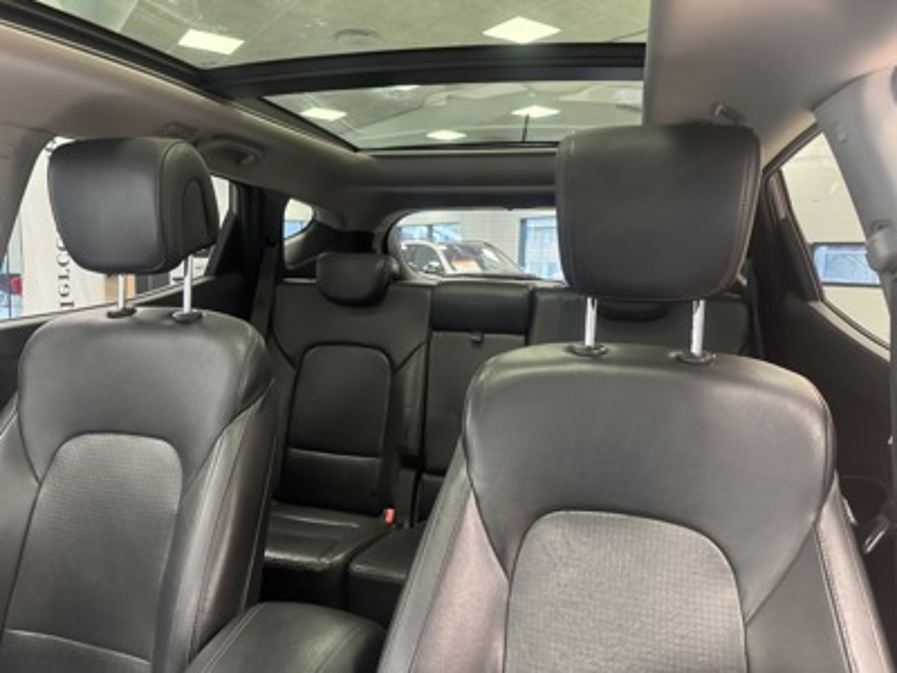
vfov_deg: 56.8
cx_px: 448
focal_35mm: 24
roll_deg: -1.5
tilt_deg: -7.0
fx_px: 622
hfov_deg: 71.6
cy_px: 336
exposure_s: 1/33
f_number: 1.78
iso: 640
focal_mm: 6.76
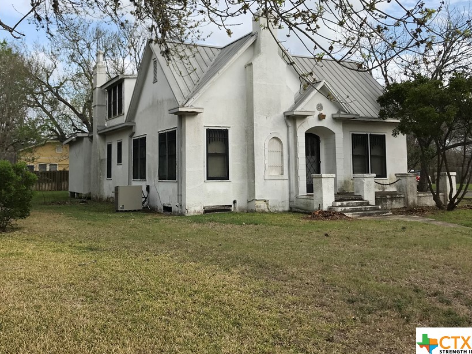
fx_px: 477
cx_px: 207
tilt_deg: +4.6
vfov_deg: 40.4
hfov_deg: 52.5
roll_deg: +0.7
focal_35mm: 35
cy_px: 135
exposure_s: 1/1681
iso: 20
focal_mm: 3.99
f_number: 1.8
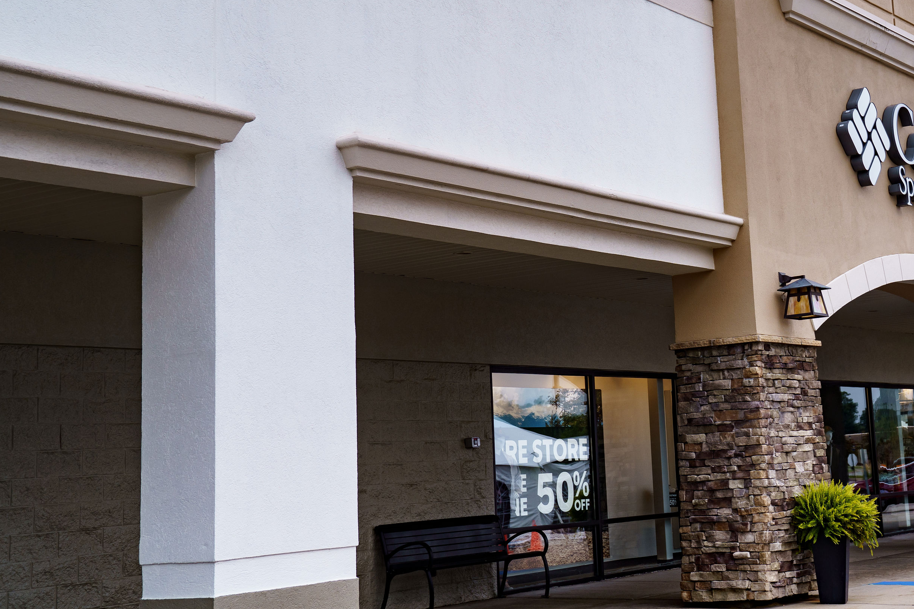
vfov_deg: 21.8
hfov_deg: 32.0
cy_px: 193
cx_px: 637
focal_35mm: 62
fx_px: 1574
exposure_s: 1/250
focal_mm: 42
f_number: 4
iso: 250
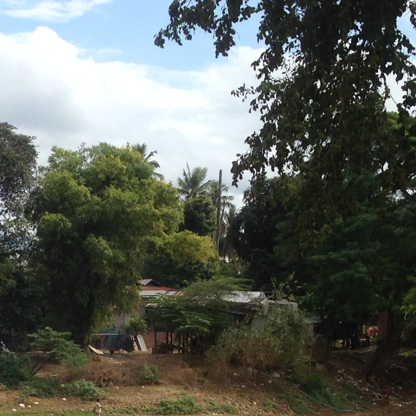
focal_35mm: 112
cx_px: -72
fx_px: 1523
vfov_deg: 15.0
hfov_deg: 15.1
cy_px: 512
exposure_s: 1/1550
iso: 50
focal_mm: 4.12
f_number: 2.4
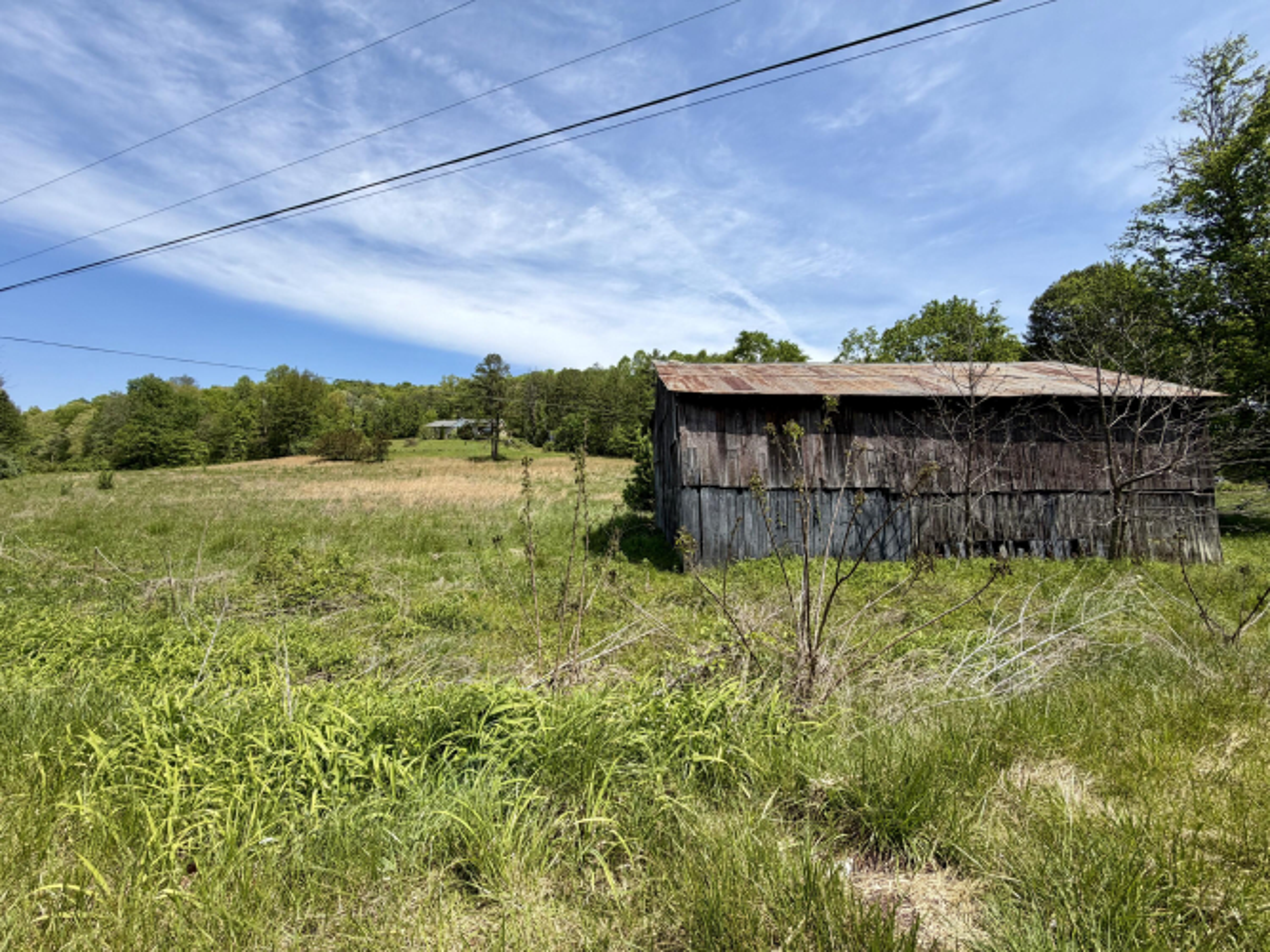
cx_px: 635
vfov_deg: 85.7
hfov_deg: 102.1
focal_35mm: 14
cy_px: 476
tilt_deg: +0.6
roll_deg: +0.4
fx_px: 514
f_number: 2.2
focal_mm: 2.22
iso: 20
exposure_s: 1/970
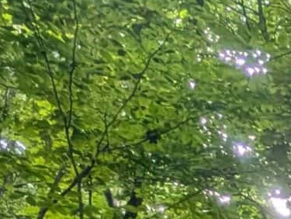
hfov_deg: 14.3
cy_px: 627
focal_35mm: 82
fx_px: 690
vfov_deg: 11.7
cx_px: 721
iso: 51
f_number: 1.7
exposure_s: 1/70
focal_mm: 2.02
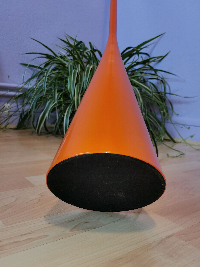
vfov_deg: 58.4
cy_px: 134
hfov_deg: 45.4
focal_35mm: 31
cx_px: 100
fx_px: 239
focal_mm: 5.58
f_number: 1.8
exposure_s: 1/100
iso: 160
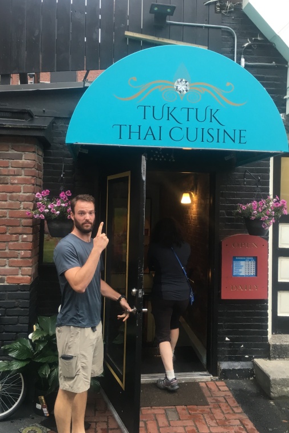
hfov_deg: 38.9
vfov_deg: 55.7
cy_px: 200
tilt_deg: +1.4
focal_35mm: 34
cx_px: 155
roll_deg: -0.1
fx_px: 409
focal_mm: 4.15
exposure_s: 1/30
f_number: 2.2
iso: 25
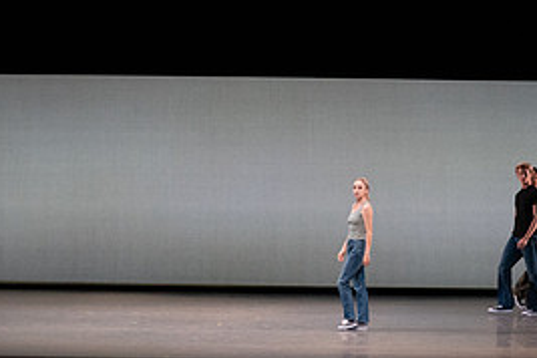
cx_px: 334
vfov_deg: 9.0
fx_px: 2267
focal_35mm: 152
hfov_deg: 13.5
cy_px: 200
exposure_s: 1/500
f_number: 7.1
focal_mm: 70
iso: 6400
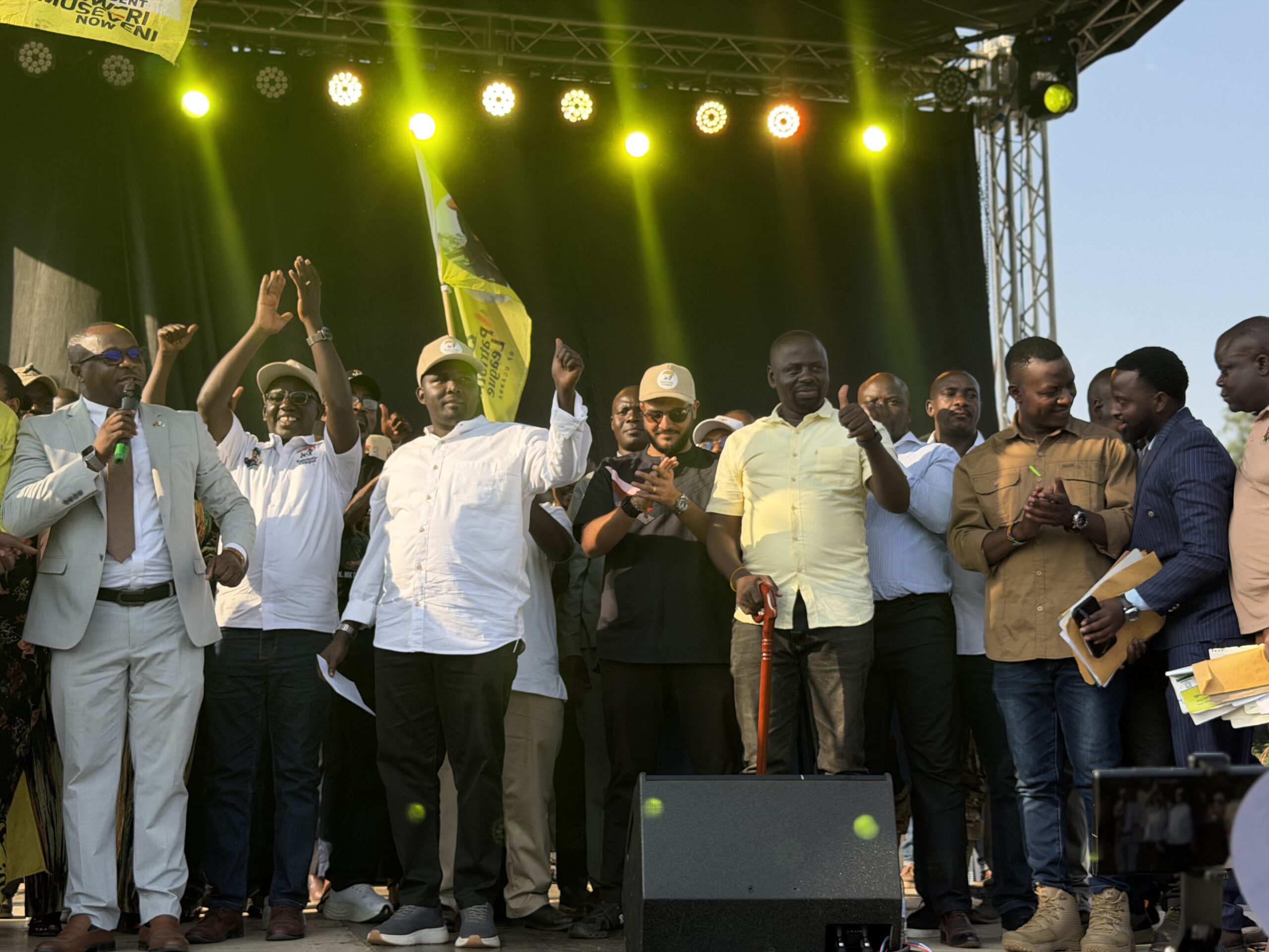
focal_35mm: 48
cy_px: 476
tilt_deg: +11.3
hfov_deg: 39.7
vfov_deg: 30.3
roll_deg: -0.1
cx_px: 634
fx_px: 1760
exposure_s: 1/1456
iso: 100
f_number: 1.78
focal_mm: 6.76
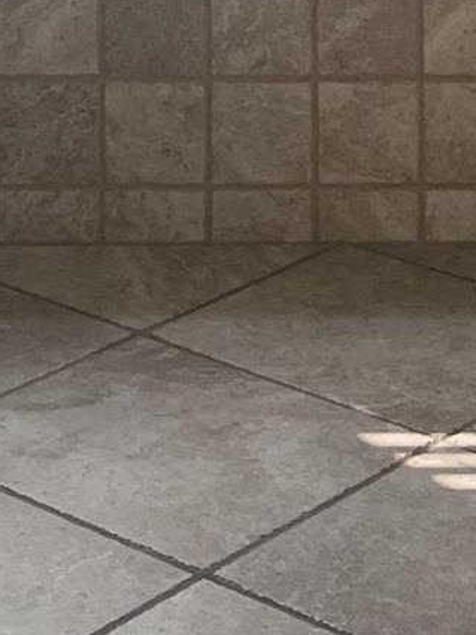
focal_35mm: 141
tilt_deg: +2.4
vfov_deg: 12.0
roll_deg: +0.5
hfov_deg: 10.4
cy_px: -738
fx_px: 2584
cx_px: -97
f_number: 1.5
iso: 40
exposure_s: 1/227
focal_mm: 5.7
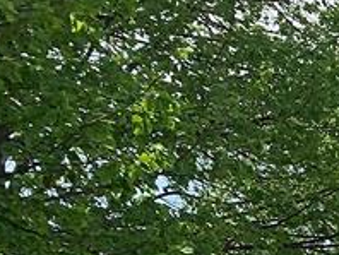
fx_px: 1647
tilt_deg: -4.5
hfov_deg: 9.4
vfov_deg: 7.6
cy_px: 791
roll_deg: +0.1
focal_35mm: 168
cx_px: 991
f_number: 1.8
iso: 25
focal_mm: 4.25
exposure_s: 1/2364
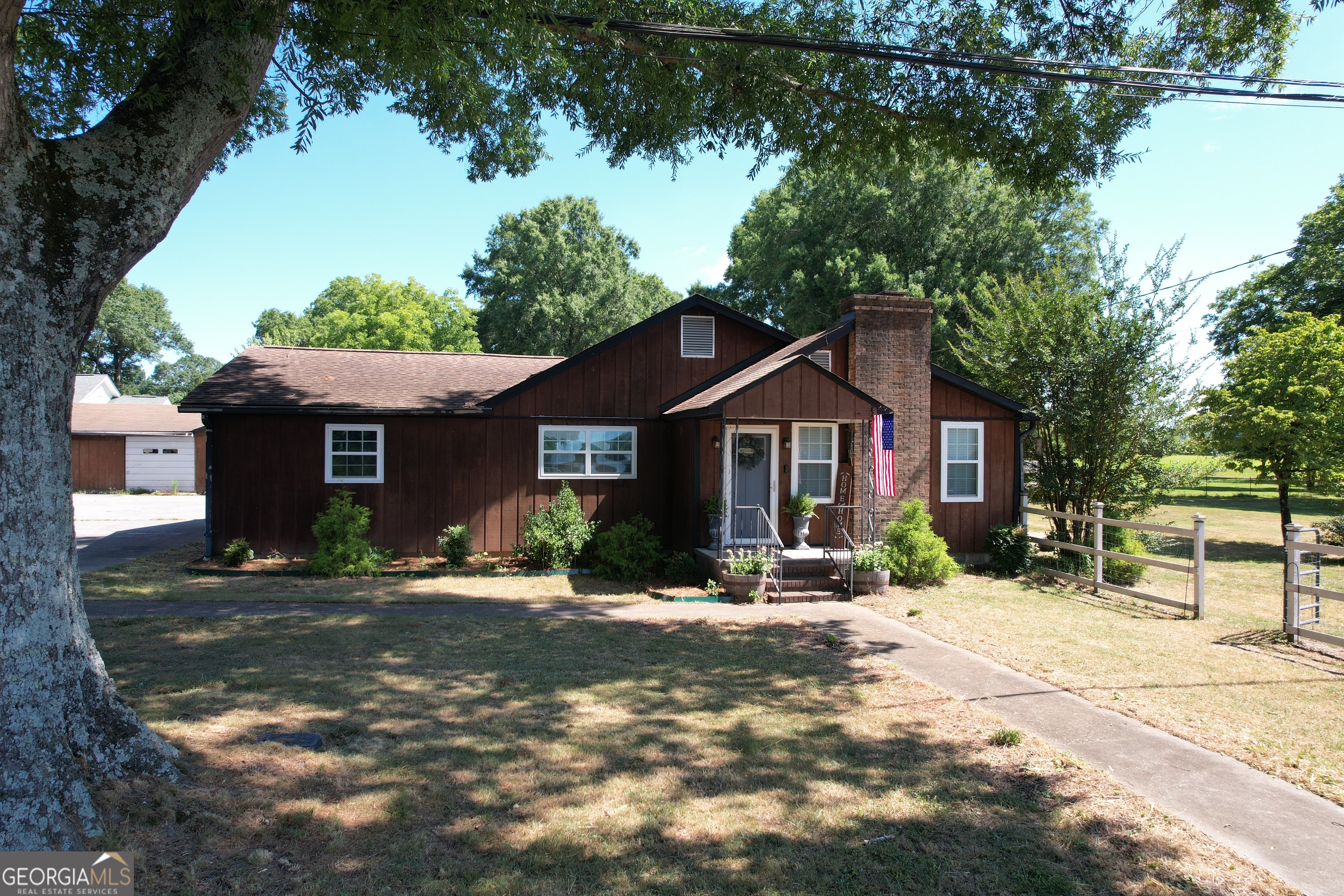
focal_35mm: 22
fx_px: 821
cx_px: 672
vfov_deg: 57.2
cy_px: 448
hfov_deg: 78.6
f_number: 2.8
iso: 100
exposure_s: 1/500
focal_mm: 8.38
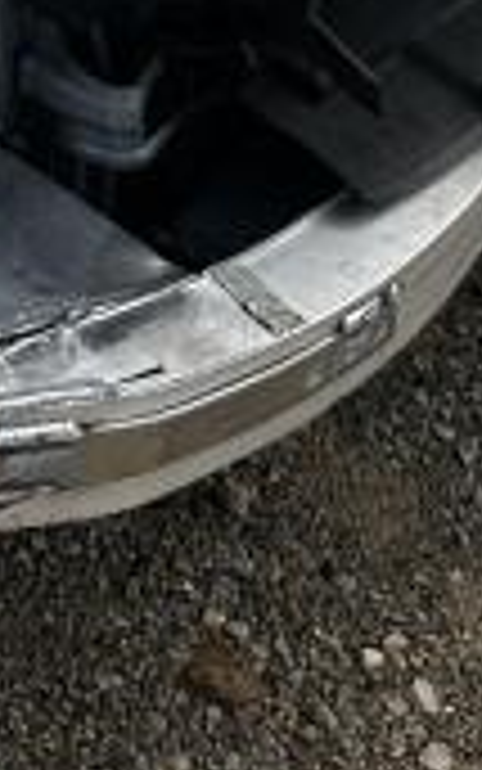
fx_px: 2499
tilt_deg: -27.0
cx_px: -707
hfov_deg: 9.6
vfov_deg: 15.7
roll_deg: -2.8
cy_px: -482
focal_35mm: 119
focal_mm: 6.86
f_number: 1.78
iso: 80
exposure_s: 1/6623
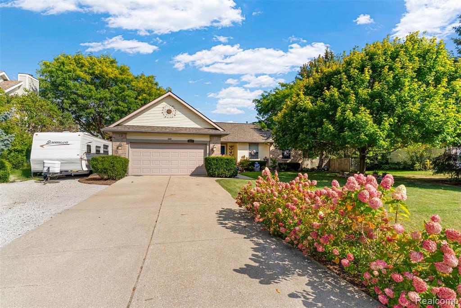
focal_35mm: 18
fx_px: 231
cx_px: 230
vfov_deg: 67.4
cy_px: 154
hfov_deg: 90.0
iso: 100
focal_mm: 18
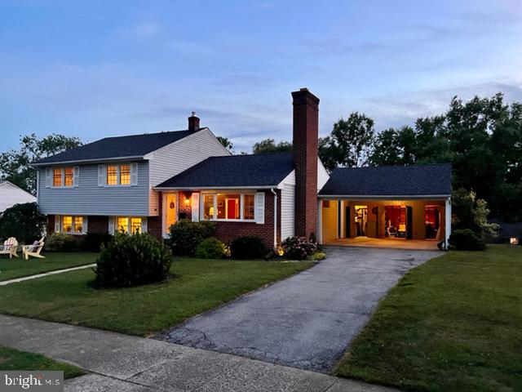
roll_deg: -0.5
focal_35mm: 26
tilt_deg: +0.8
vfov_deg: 53.1
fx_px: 392
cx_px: 261
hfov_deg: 67.3
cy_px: 196
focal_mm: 5.7
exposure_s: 1/60
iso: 500
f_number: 1.5
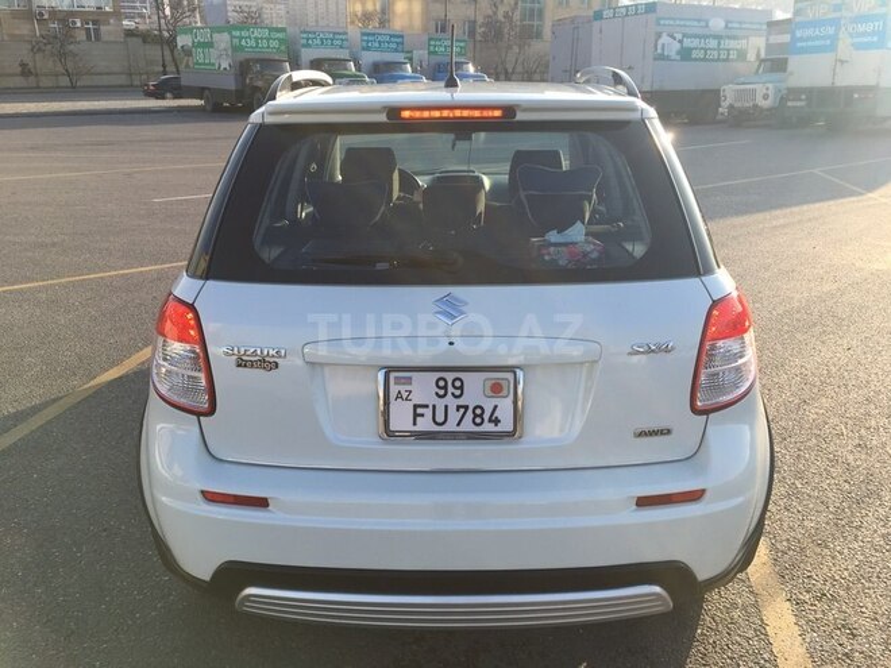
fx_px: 746
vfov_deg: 48.2
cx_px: 446
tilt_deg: -20.7
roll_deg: -0.9
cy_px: 334
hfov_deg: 61.7
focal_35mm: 29
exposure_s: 1/534
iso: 25
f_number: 2.2
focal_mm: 4.15
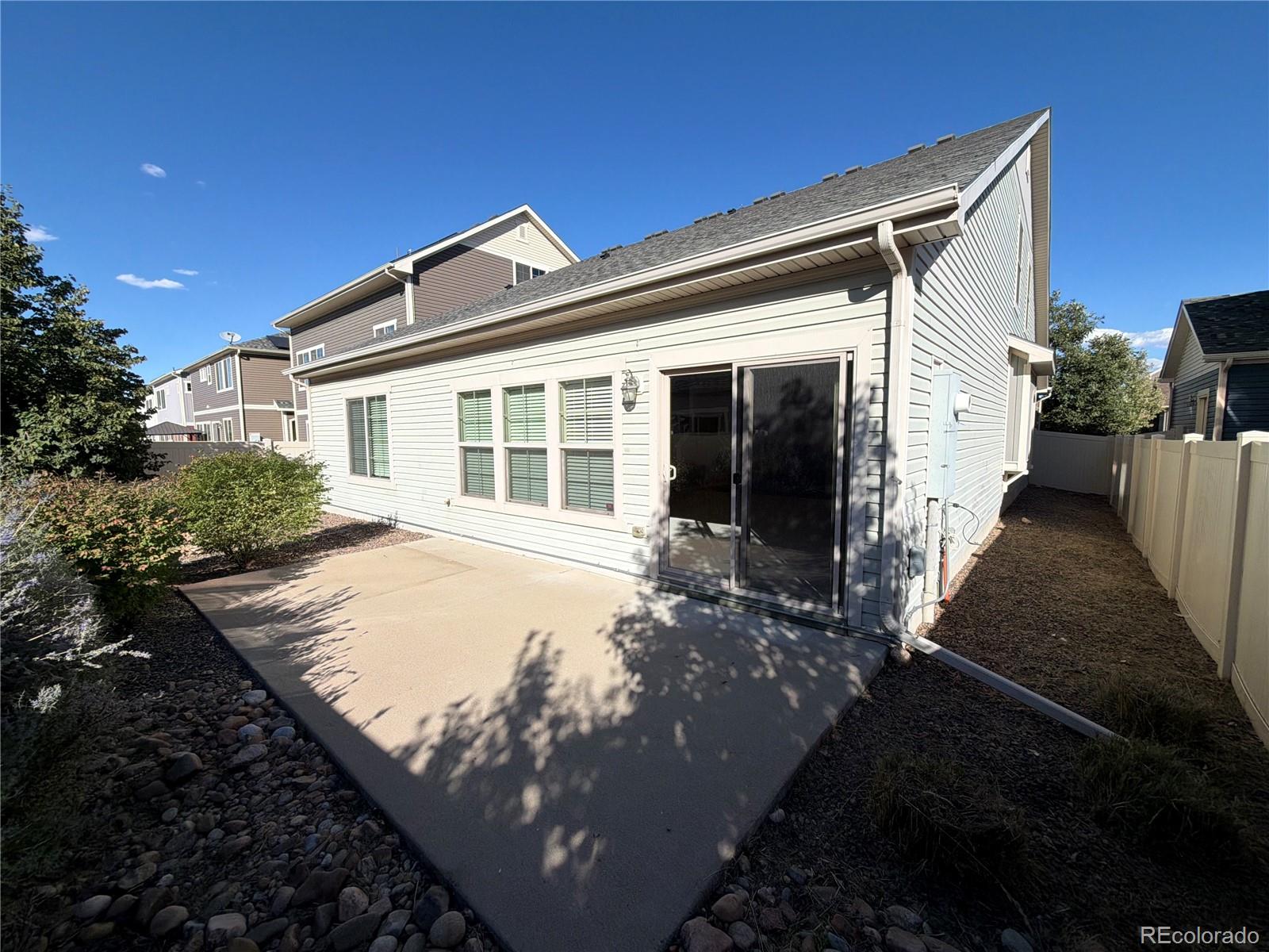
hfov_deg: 102.1
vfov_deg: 85.7
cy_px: 476
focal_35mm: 14
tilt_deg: -5.9
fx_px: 513
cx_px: 634
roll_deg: +1.2
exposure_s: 1/914
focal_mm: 2.22
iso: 20
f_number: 2.2
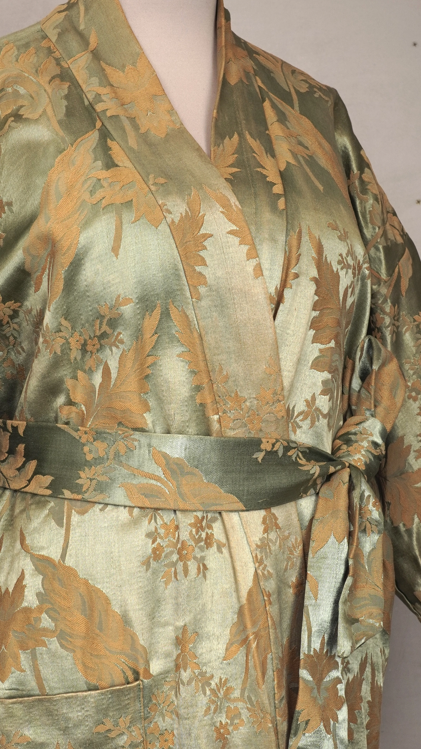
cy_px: 378
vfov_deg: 31.0
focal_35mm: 68
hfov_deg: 17.7
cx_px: 234
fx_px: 1350
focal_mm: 32
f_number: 7.1
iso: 400
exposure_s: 1/40
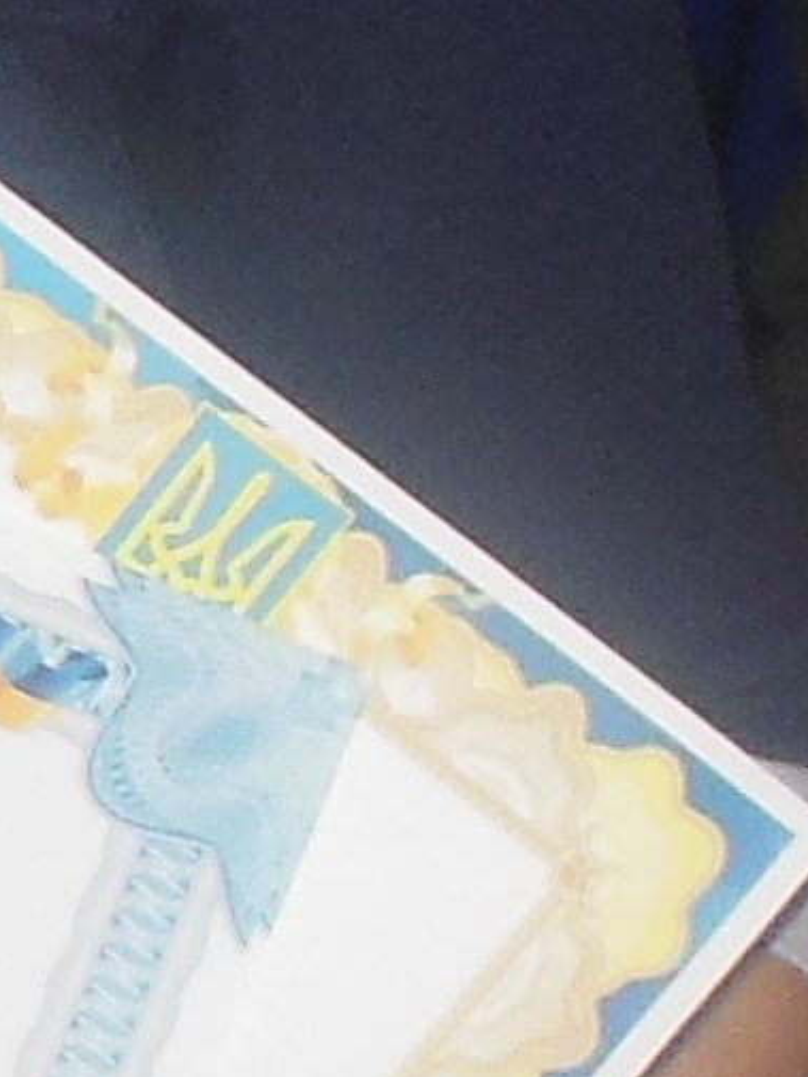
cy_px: 15
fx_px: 7093
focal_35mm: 228
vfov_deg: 8.6
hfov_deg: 5.7
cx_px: -2358
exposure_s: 1/25
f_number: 3.2
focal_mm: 4.5
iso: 200
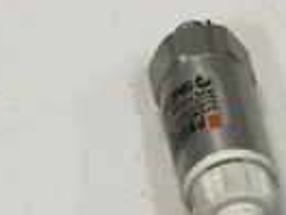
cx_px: 295
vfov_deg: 7.9
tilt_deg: -71.5
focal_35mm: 176
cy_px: 501
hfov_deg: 11.1
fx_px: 1454
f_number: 2.4
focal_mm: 3.3
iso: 32
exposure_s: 1/30
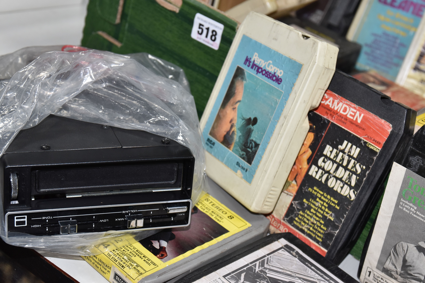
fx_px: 797
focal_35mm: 68
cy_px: 142
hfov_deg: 29.9
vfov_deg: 20.2
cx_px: 212
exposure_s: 1/60
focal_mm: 45
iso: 800
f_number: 8
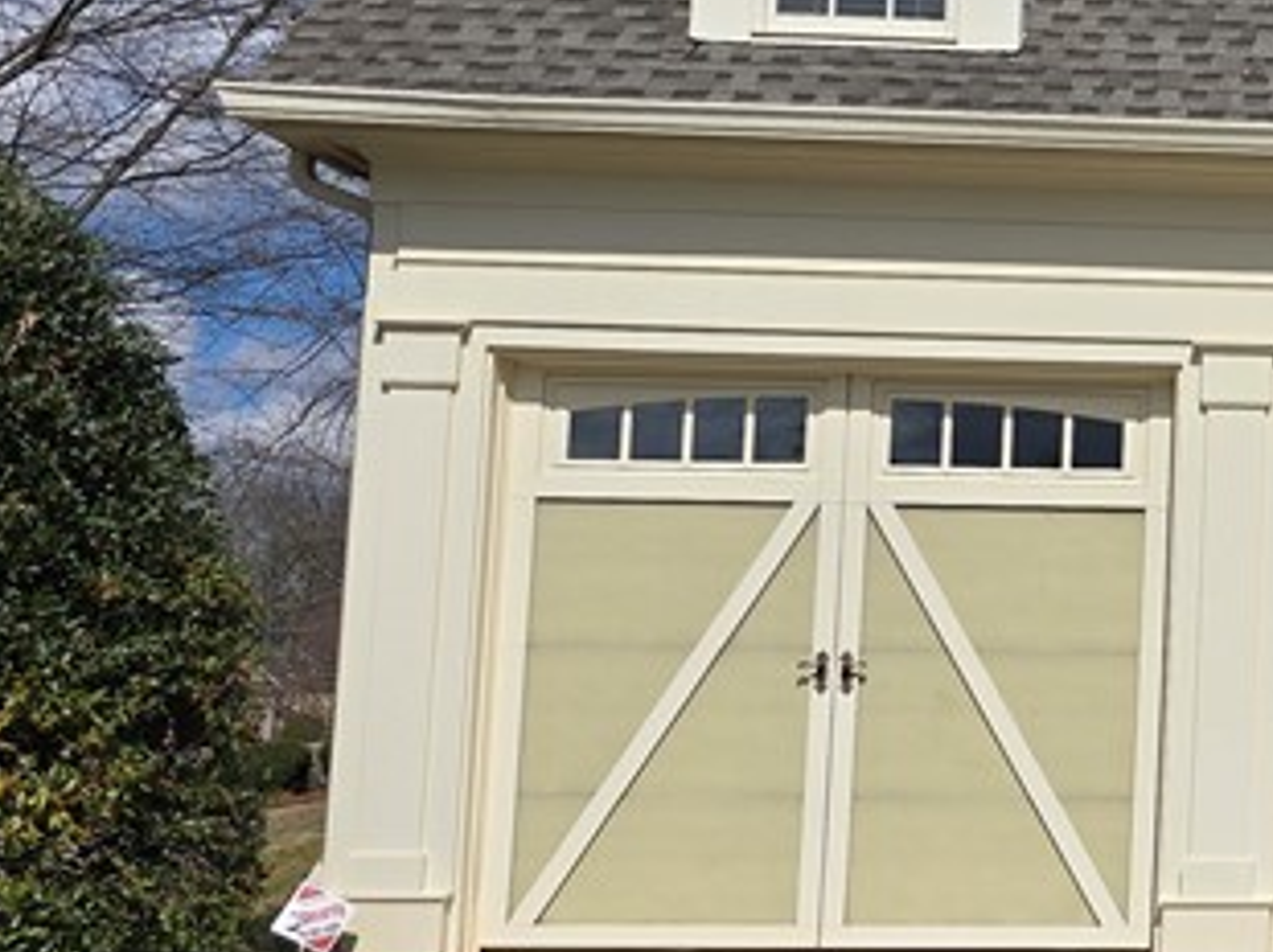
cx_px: 1696
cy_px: 394
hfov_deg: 22.7
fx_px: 2793
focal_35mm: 76
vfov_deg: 19.3
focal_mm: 6.3
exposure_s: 1/1957
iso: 12
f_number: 1.7
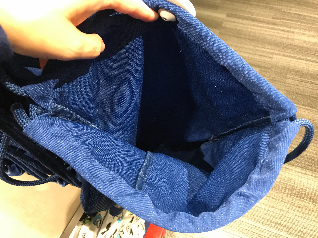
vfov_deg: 49.7
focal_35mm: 28
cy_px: 119
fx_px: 257
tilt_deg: -53.1
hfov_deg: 63.4
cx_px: 159
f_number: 1.8
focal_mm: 3.99
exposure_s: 1/15
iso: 64
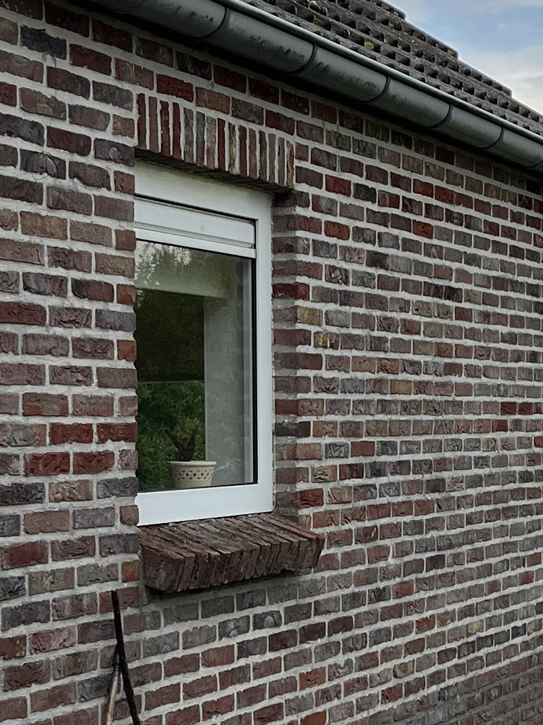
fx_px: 2051
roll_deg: +0.7
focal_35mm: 98
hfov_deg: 15.1
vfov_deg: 19.9
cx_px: 324
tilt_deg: -2.3
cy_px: 509
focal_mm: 5.1
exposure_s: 1/2825
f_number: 1.6
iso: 50
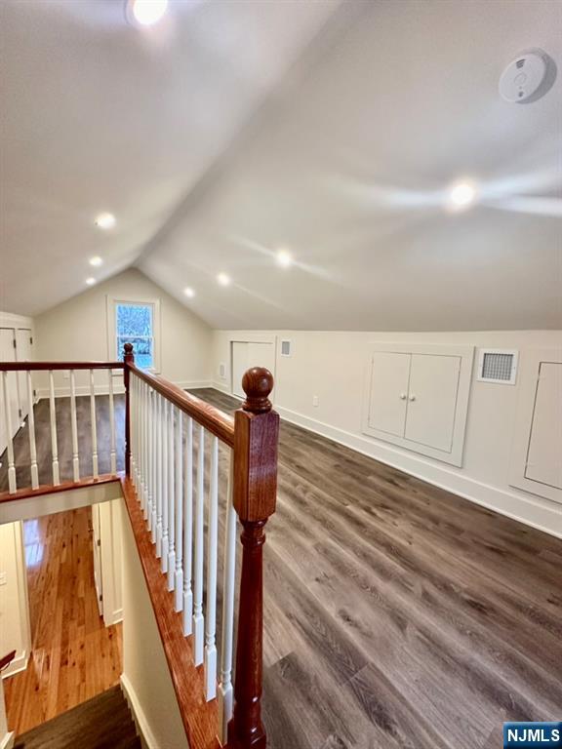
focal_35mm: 14
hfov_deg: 85.7
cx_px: 281
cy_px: 374
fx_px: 303
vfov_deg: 102.1
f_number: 2.2
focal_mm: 2.22
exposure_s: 1/60
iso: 250
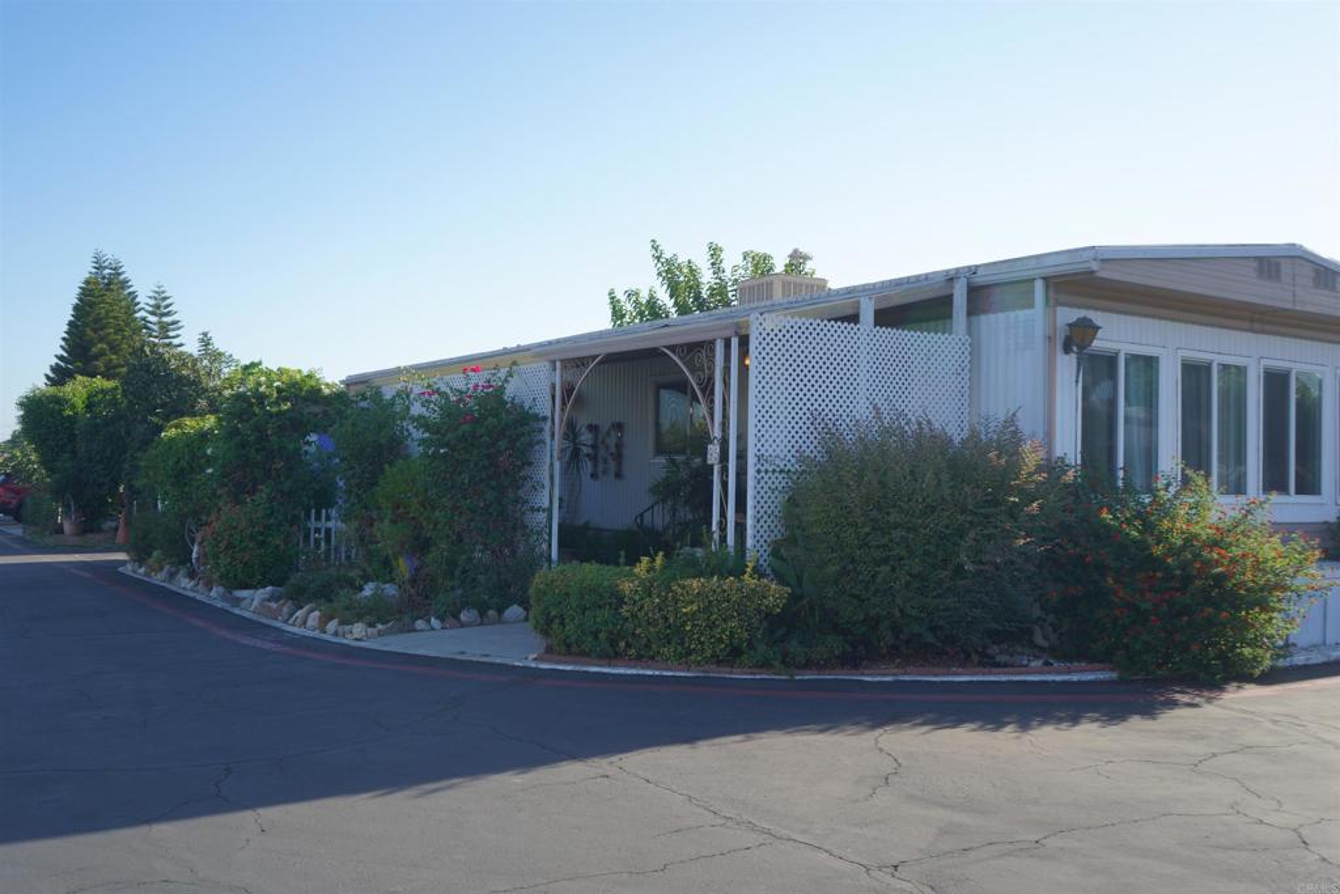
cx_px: 670
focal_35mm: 32
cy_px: 447
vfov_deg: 41.1
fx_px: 1191
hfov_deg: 58.7
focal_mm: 32
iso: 100
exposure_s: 1/400
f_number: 4.5
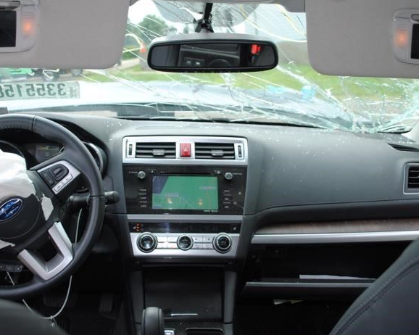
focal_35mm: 39
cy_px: 153
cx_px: 179
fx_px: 483
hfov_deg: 46.7
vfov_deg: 38.2
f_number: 3.8
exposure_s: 1/160
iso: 100
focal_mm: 20
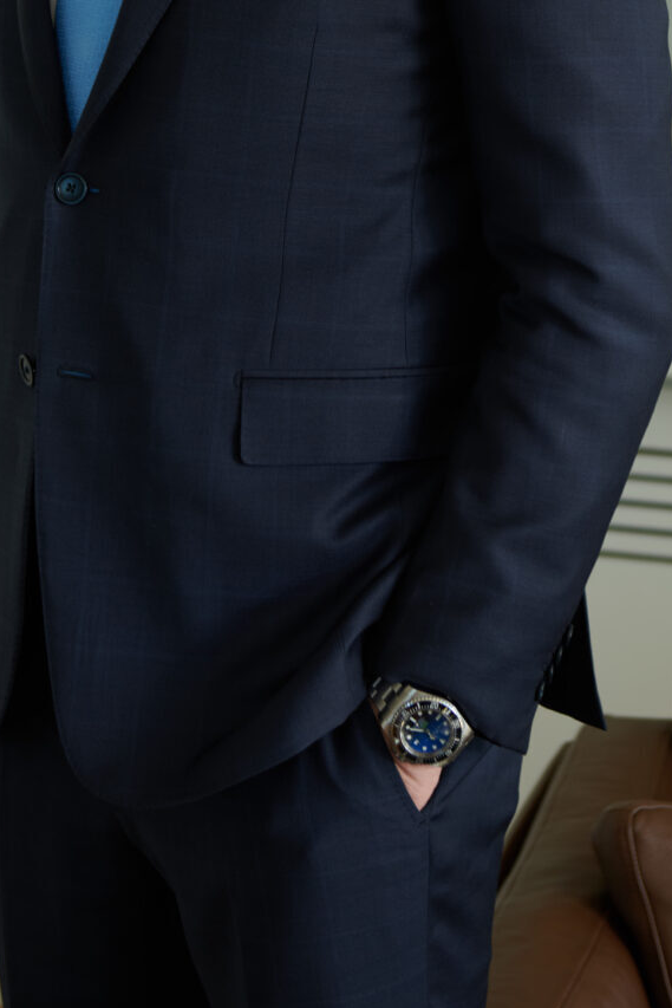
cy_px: -19
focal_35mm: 135
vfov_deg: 14.9
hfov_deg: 10.2
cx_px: 354
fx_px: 3778
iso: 160
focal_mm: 60
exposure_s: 1/125
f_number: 3.5
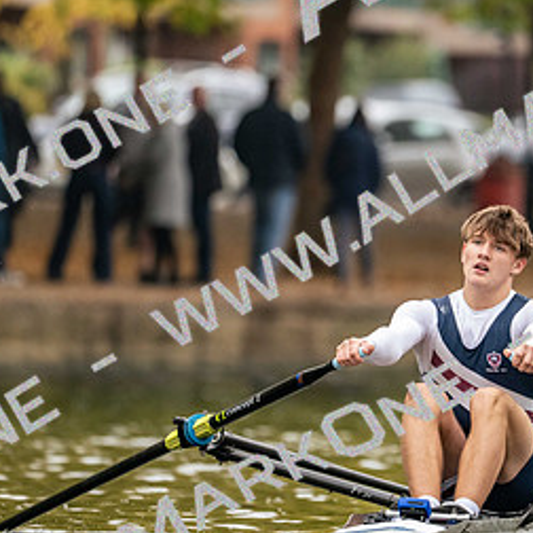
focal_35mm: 784
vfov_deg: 2.2
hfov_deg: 2.2
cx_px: 412
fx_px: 13658
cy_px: 352
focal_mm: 400
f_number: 4.5
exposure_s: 1/2500
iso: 2800
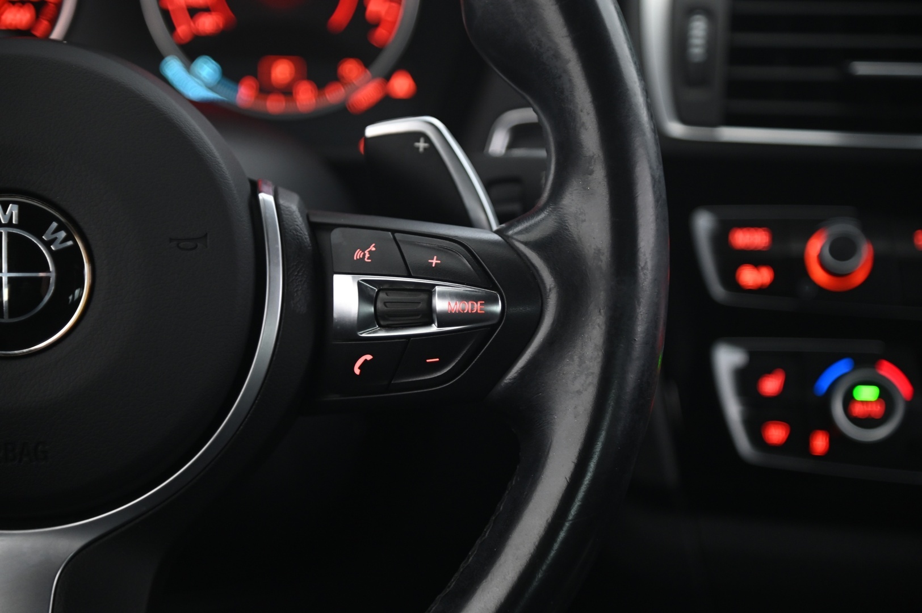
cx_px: 461
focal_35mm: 105
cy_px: 306
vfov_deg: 13.0
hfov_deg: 19.5
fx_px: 2687
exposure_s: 1/13
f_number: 4
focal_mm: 105
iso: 2000
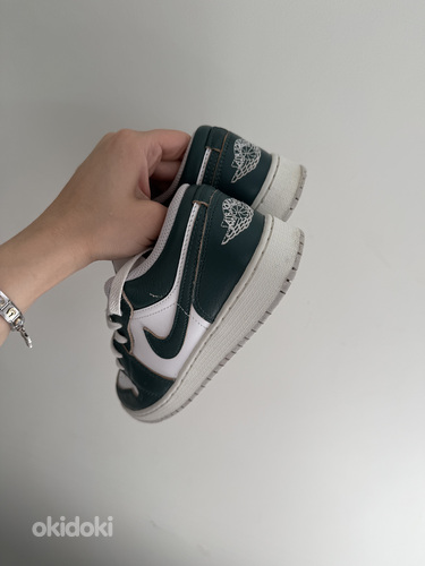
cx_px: 212
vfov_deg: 71.6
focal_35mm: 24
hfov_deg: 56.8
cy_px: 283
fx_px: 393
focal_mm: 6.76
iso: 64
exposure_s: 1/218
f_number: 1.78
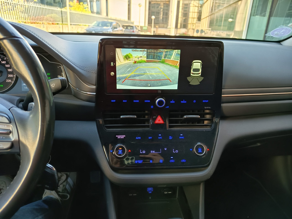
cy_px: 110
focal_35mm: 24
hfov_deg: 71.6
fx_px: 202
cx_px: 146
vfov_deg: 56.8
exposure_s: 1/50
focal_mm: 5.24
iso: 181
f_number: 1.7
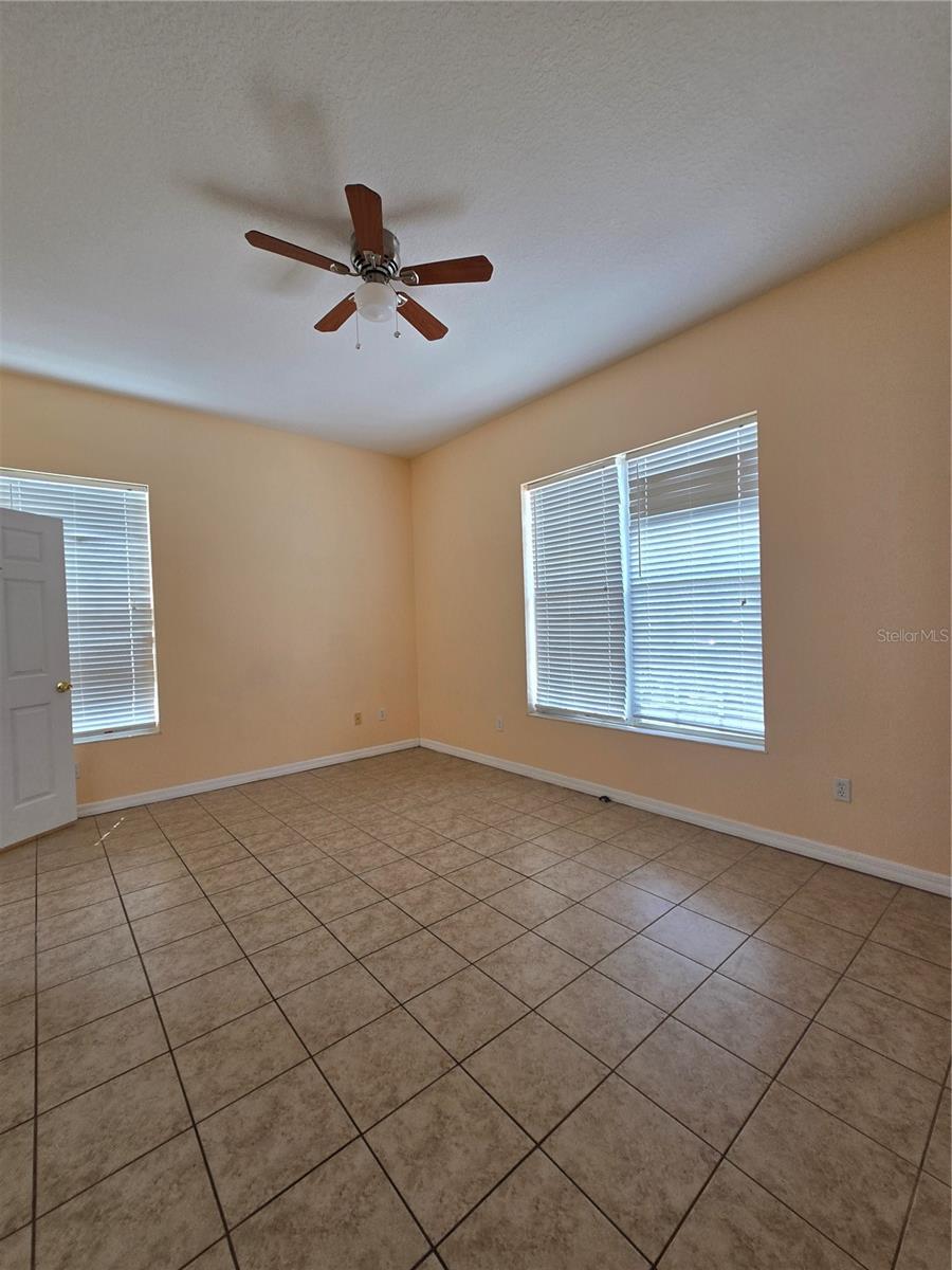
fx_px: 477
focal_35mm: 13
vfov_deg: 106.2
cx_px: 476
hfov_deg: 89.9
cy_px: 635
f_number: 2.2
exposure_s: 1/120
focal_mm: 2.2
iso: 80
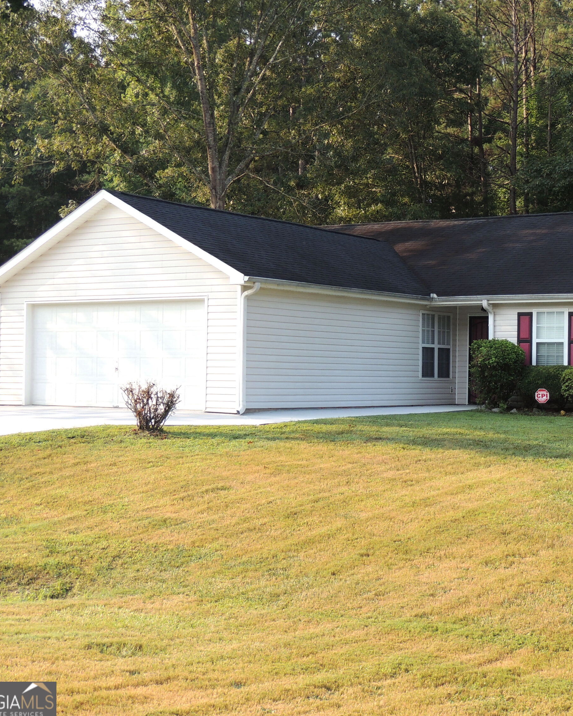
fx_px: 1314
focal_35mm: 62
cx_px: 432
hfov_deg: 24.3
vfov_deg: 30.5
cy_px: 355
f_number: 3.5
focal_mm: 8.3
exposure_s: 1/250
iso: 100
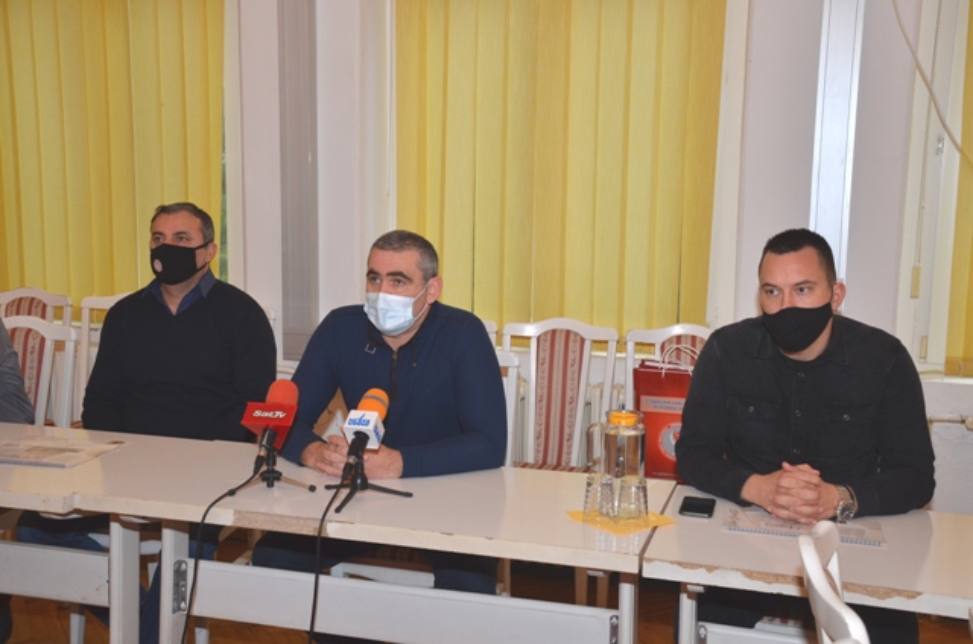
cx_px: 486
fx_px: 1133
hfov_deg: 46.5
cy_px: 322
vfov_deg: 31.8
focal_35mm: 42
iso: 500
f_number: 6.3
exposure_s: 1/60
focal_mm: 28
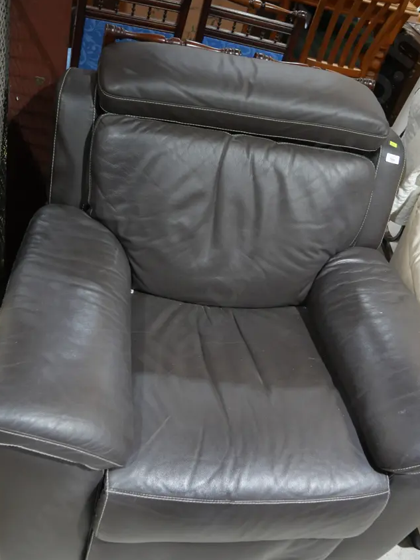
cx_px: 228
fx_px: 550
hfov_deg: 41.8
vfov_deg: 53.9
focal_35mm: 34
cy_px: 286
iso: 640
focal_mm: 14
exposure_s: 1/60
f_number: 3.5
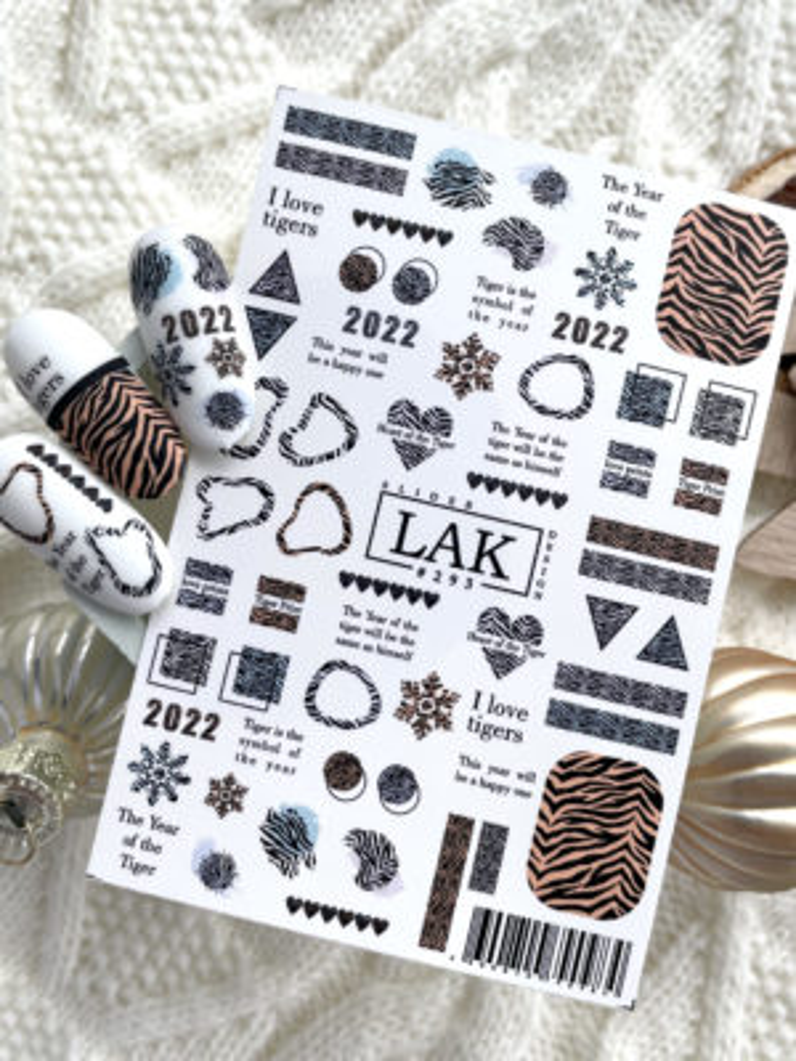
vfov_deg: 67.3
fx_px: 797
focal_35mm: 26
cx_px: 398
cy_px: 530
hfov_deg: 53.1
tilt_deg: -84.8
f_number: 1.6
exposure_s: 1/121
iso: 64
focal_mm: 4.2
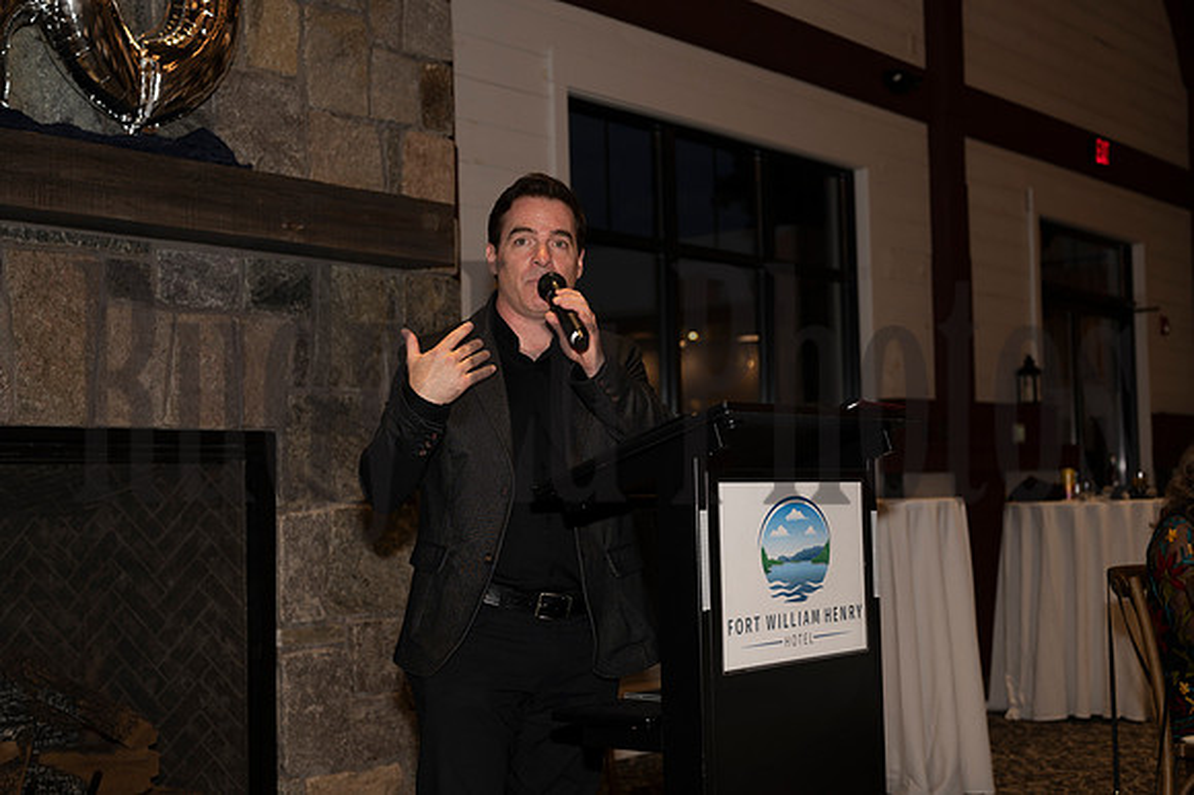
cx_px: 597
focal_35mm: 50
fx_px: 1657
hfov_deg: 39.6
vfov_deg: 27.0
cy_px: 398
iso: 320
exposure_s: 1/100
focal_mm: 50
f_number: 4
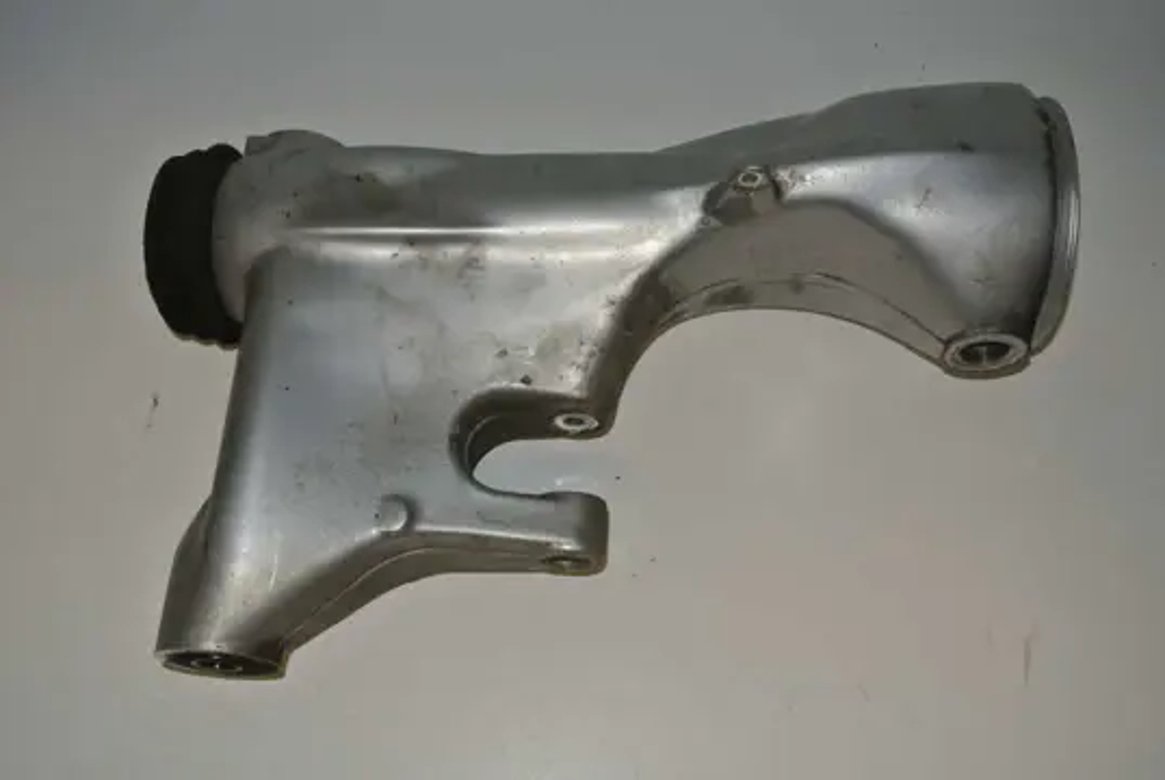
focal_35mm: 37
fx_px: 1199
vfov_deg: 36.0
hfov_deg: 51.8
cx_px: 582
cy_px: 390
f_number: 4
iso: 200
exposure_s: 1/60
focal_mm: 14
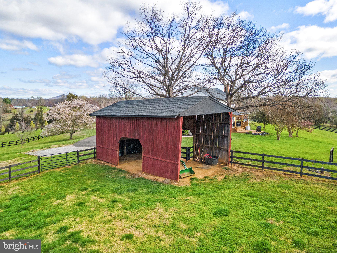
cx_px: 168
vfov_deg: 56.8
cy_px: 126
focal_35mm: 24
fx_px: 234
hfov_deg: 71.6
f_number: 2.8
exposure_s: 1/640
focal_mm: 4.5
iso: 100
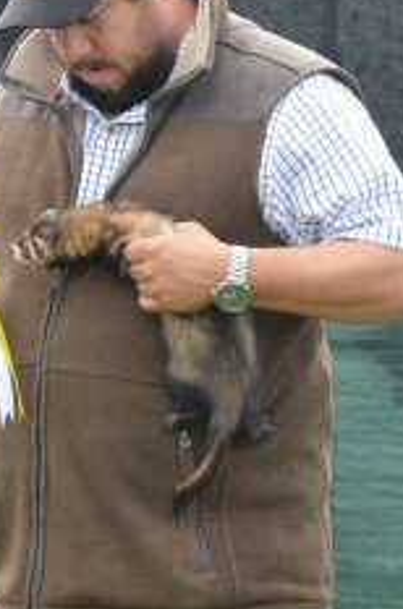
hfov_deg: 3.3
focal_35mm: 409
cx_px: 188
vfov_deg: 5.1
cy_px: 388
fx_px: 6908
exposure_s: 1/640
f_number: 8
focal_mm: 140
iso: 1600
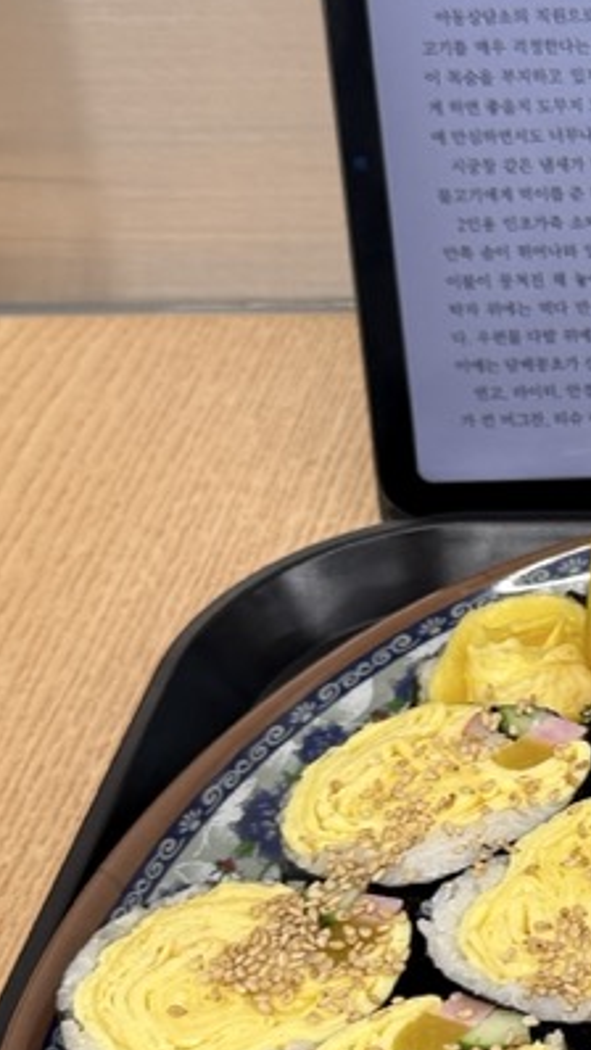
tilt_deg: -34.5
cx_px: 1055
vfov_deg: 25.3
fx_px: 2339
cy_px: 554
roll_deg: +0.3
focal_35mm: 84
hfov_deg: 13.1
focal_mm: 6.76
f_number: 1.78
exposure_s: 1/120
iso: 125
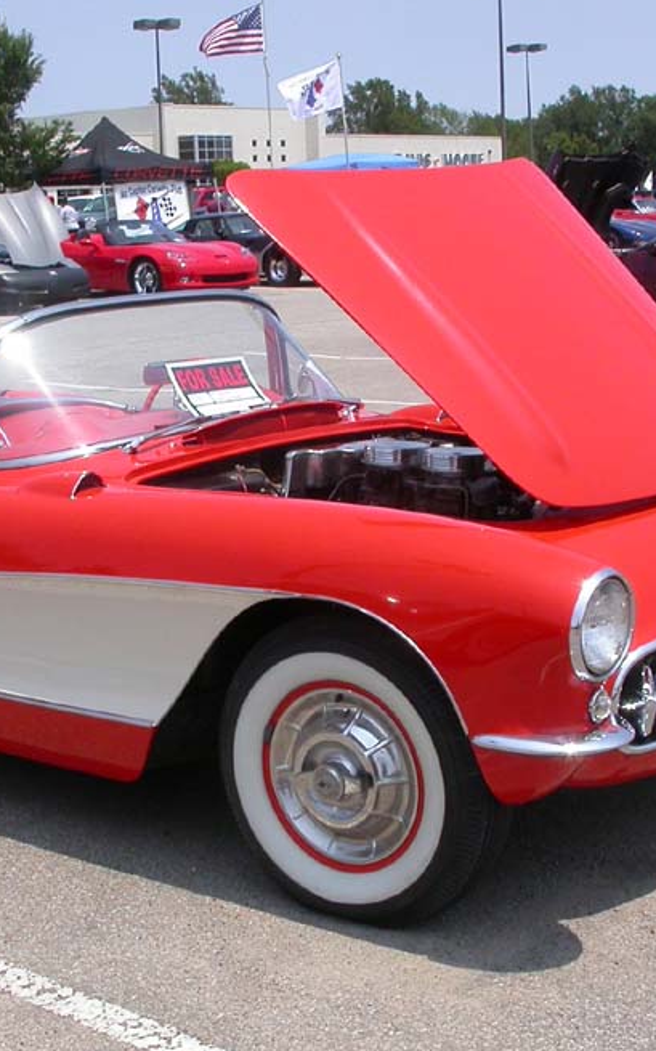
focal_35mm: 63
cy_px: 565
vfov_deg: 32.5
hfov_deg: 20.6
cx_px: 263
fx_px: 1803
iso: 100
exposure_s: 1/358
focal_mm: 7.85
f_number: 7.5
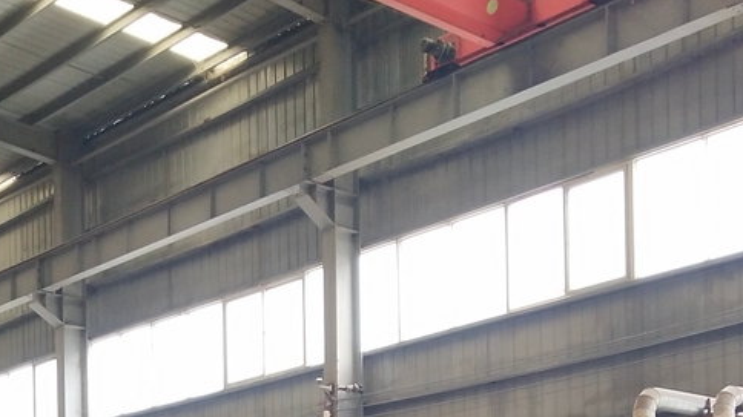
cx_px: 290
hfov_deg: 26.2
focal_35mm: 81
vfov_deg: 13.7
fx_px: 1595
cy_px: 678
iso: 367
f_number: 1.8
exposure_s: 1/30
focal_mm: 3.95
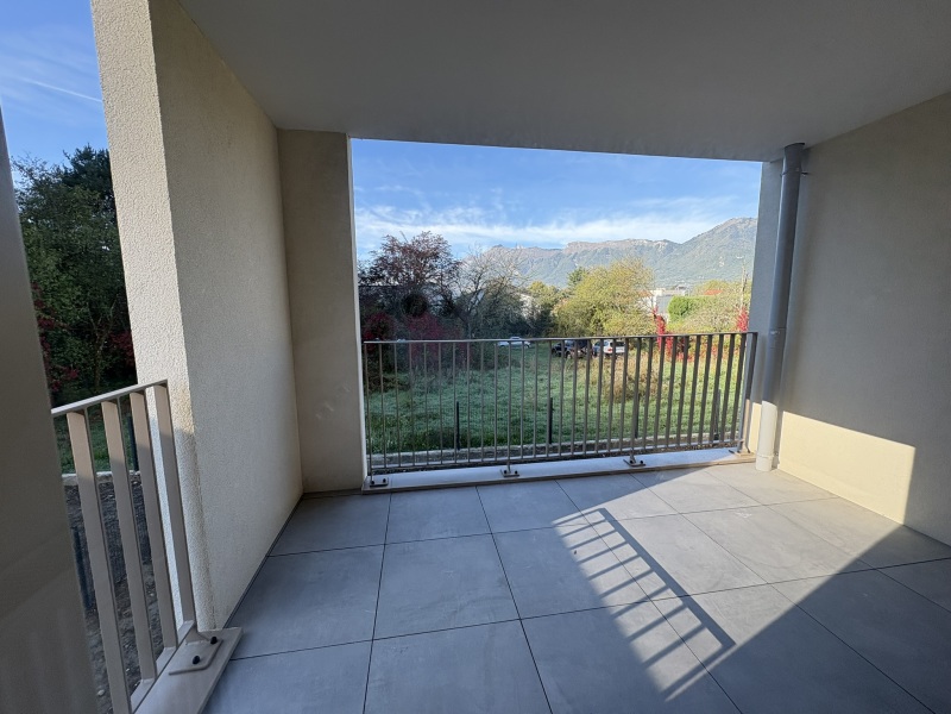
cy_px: 357
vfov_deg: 85.7
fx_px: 385
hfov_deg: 102.1
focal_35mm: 14
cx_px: 476
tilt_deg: -9.0
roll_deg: -0.3
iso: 40
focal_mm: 2.22
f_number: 2.2
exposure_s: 1/231
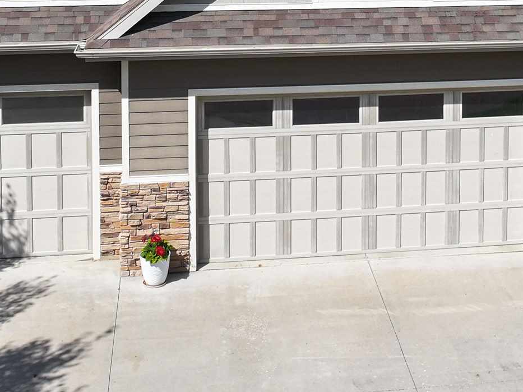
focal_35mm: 79
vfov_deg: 17.8
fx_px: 1193
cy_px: -75
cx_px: 400
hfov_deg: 24.4
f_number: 2.8
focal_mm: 12.29
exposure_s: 1/2000
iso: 100
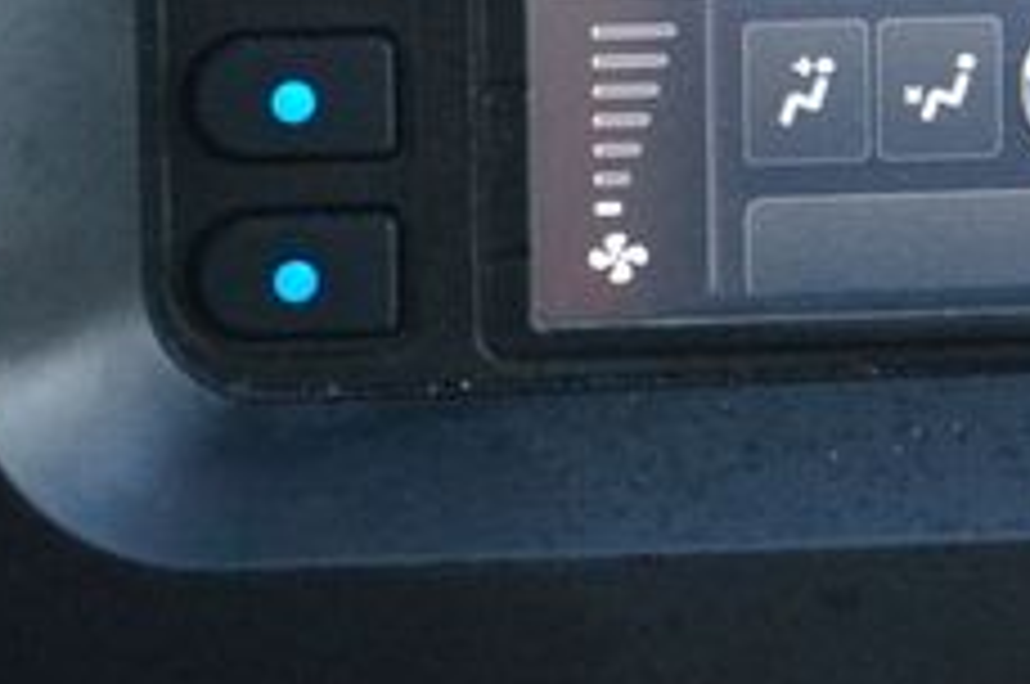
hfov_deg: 13.0
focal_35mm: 155
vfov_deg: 8.7
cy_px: -216
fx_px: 4440
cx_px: 1088
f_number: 5.6
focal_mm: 37
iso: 2500
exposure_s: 1/60
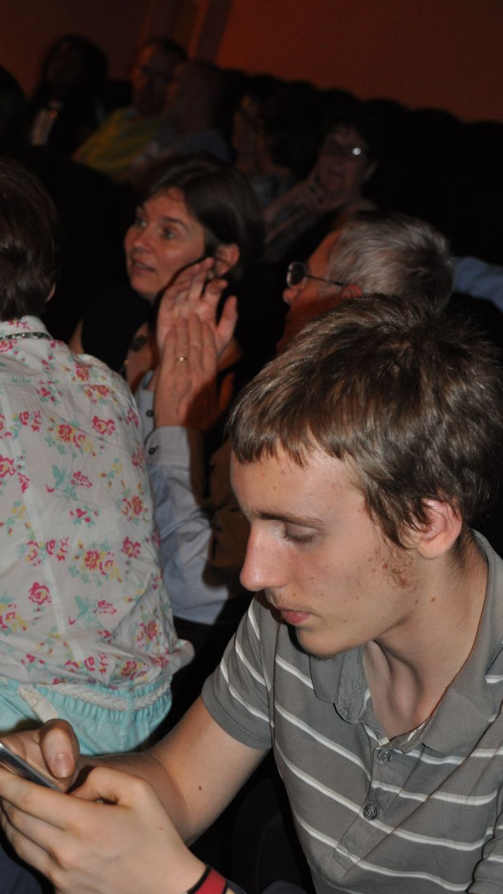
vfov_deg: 22.5
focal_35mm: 95
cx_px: 248
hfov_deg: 12.7
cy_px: 447
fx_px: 2252
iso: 800
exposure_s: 1/60
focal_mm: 60
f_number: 5
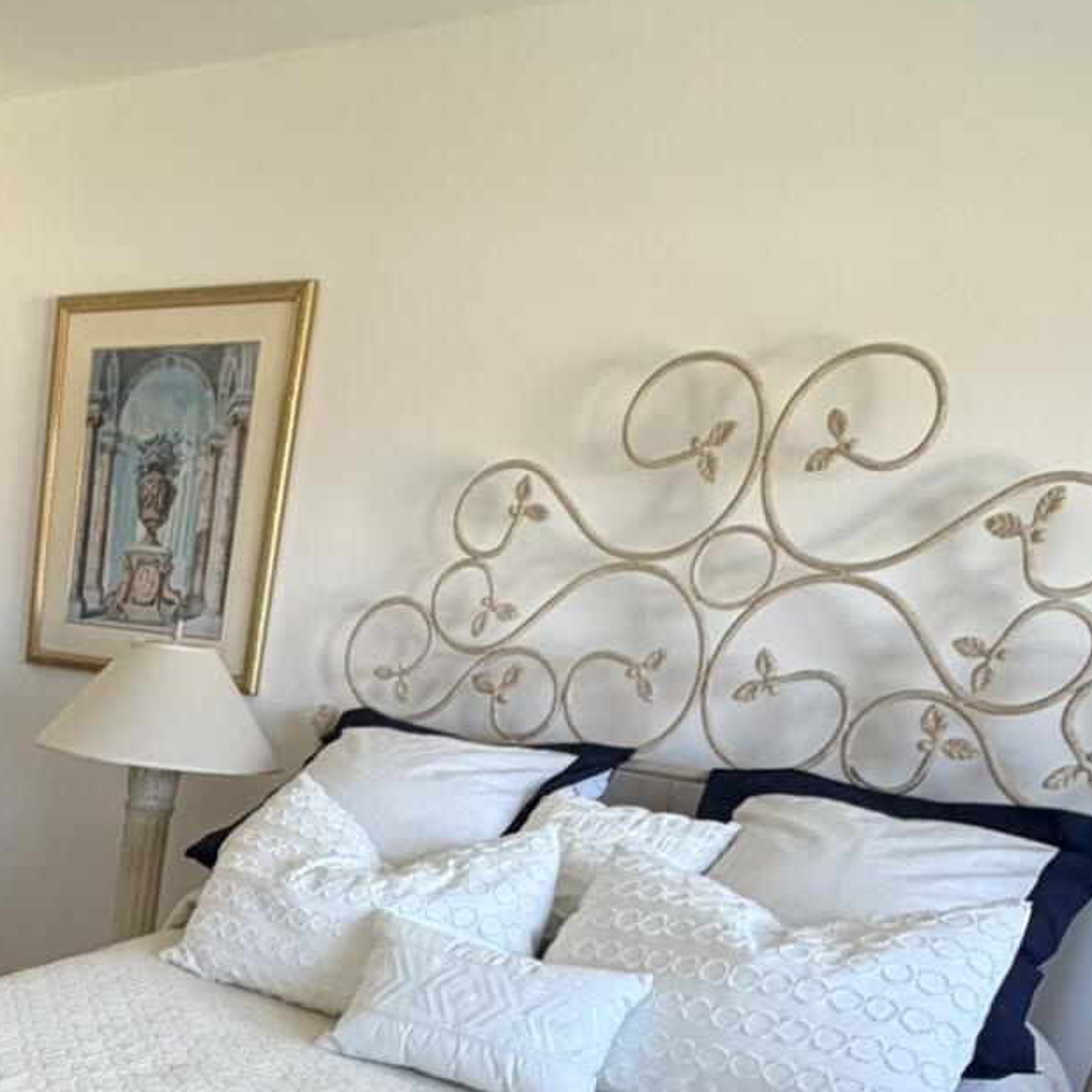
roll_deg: -6.1
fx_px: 1428
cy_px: 1064
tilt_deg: -19.0
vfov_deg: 37.8
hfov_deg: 36.3
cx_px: -71
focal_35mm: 40
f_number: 2.2
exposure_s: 1/121
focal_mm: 2.22
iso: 250
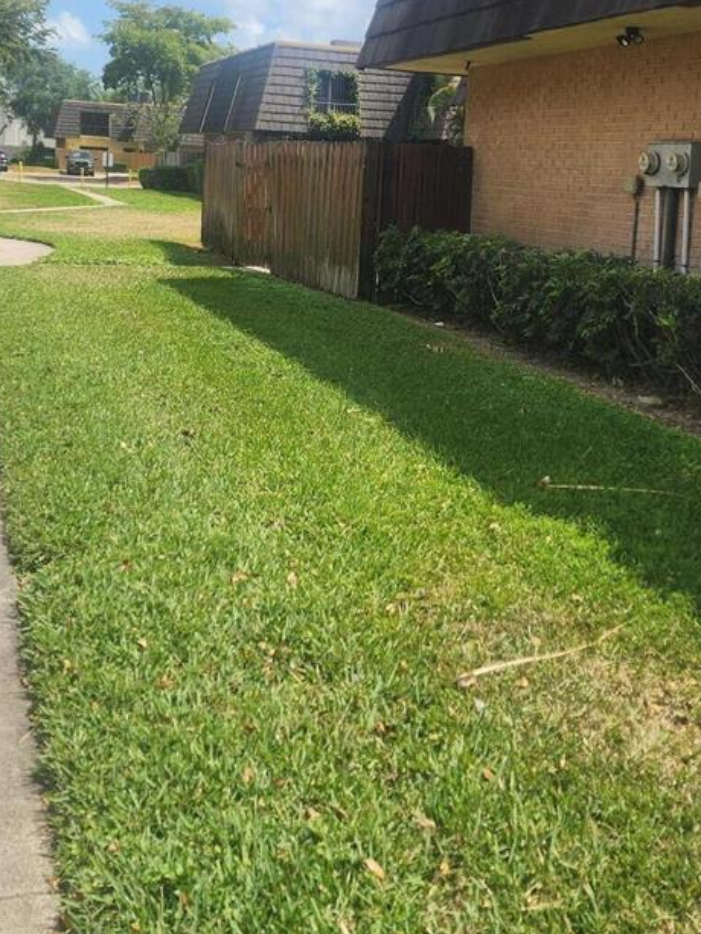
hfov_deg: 32.1
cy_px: 279
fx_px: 1215
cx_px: 410
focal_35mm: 45
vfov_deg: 41.3
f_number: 1.8
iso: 12
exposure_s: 1/997
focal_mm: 6.4
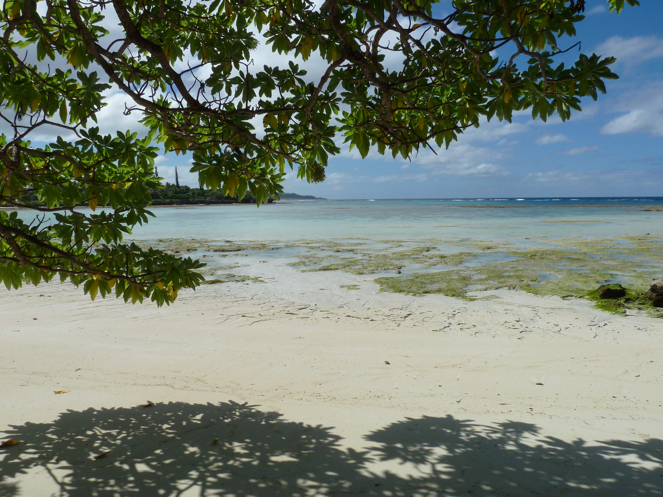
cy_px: 248
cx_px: 332
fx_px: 479
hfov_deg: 69.4
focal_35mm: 25
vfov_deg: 54.9
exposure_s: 1/640
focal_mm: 4.1
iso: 80
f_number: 5.6
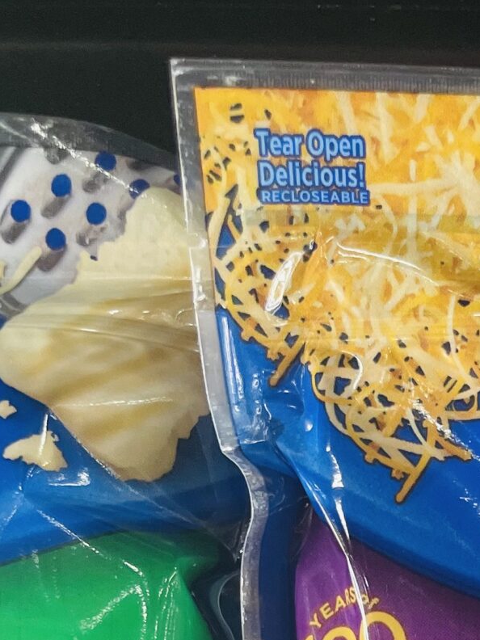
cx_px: 659
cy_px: 956
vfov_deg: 20.1
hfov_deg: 16.4
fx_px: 1553
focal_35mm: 84
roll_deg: +0.1
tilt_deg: +2.8
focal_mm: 4.2
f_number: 1.6
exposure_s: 1/120
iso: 100
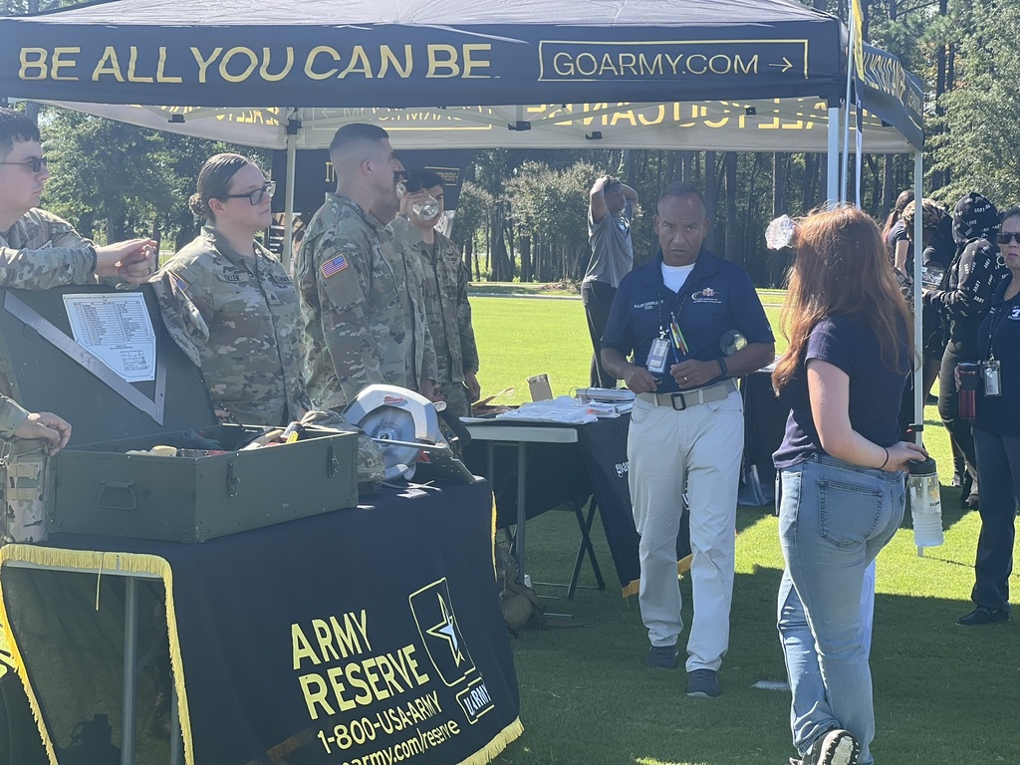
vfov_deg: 19.1
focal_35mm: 77
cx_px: 510
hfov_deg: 25.3
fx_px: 2269
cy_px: 382
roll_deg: -0.5
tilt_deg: -4.2
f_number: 2.8
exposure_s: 1/154
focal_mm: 9
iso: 20
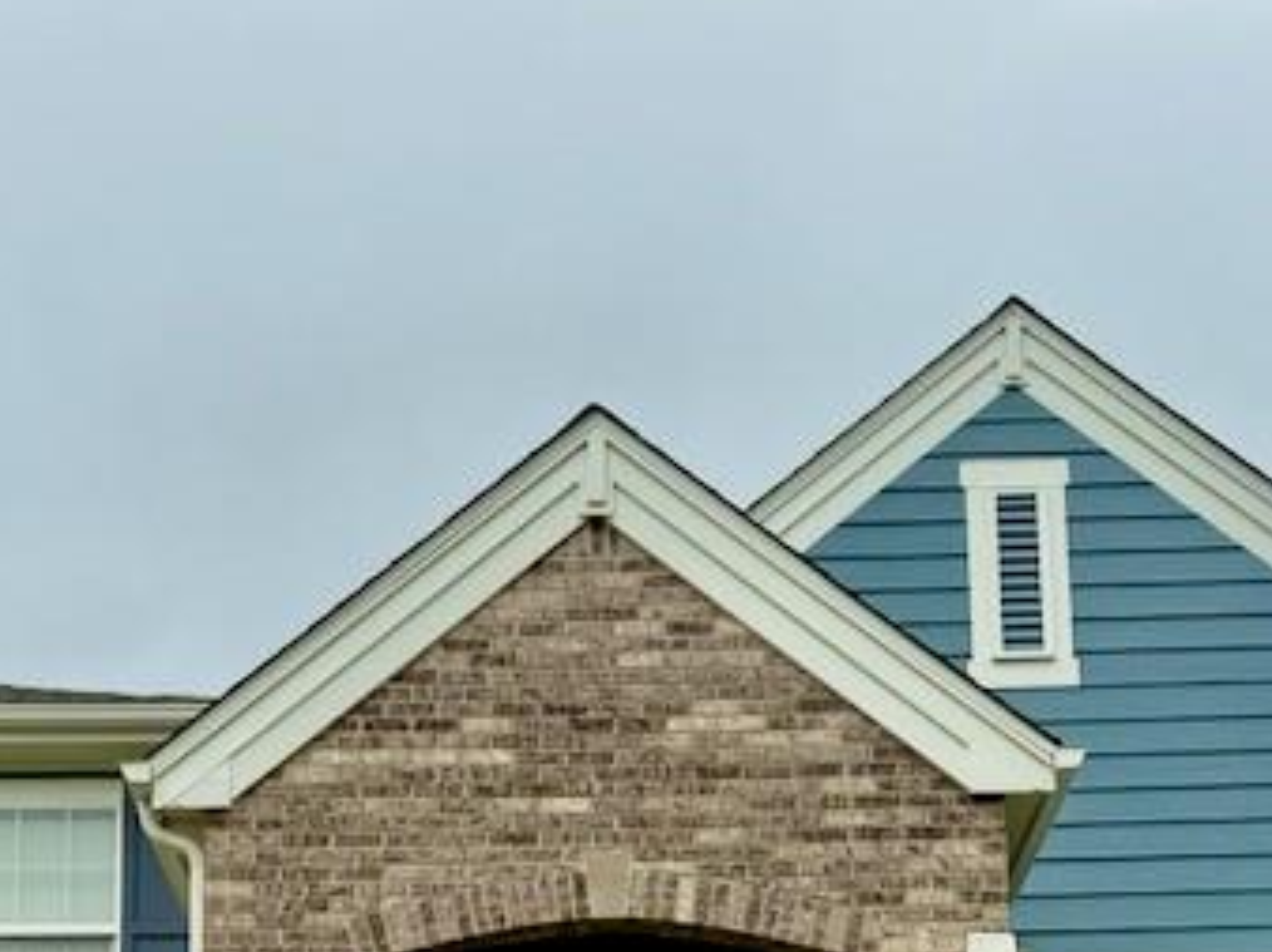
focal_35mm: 64
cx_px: 531
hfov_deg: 30.2
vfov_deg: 20.8
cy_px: 1251
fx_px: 2350
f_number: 1.78
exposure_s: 1/4673
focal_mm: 6.76
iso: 80
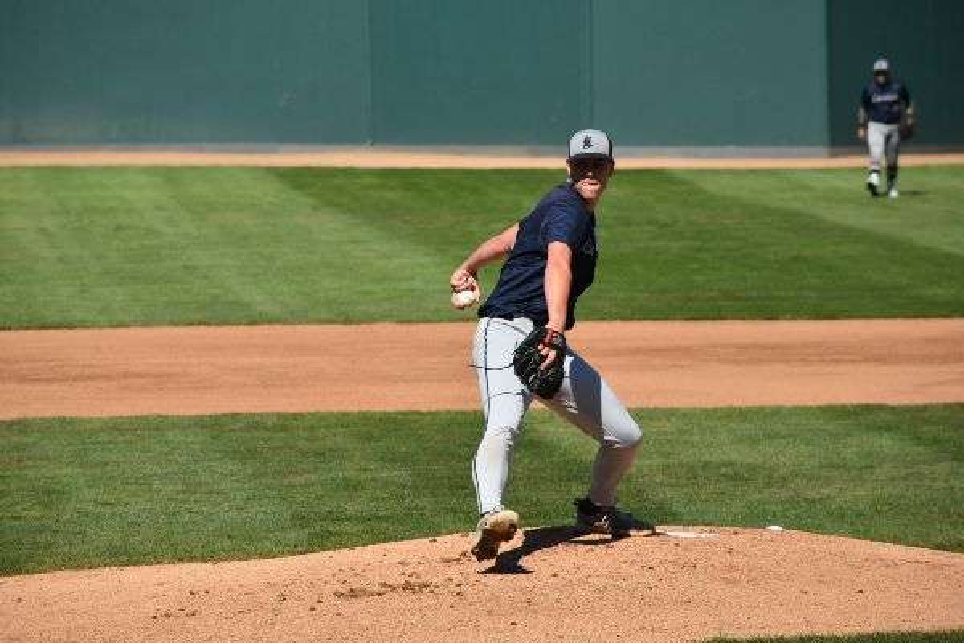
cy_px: 322
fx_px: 7631
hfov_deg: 7.2
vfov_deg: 4.8
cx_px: 482
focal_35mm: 285
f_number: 7.1
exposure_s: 1/2000
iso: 400
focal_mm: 190
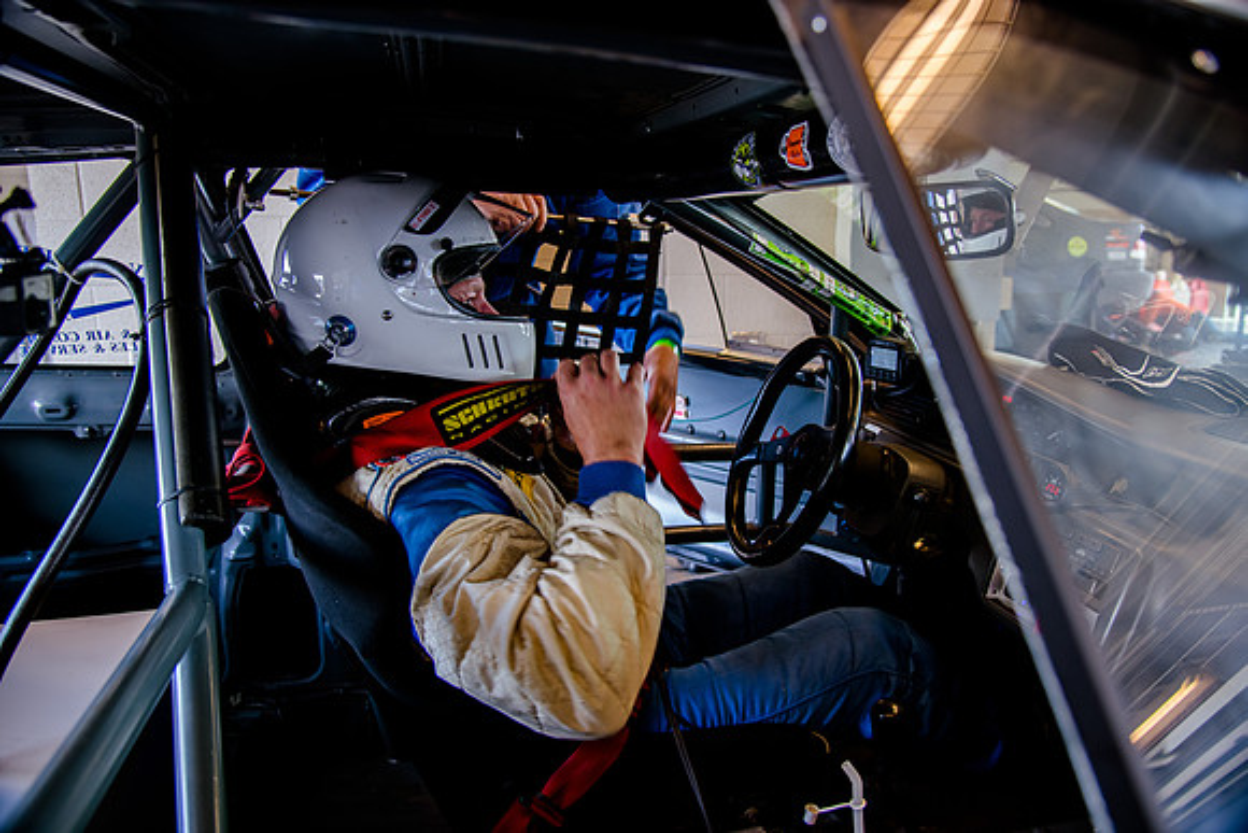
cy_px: 416
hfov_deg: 67.4
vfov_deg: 48.0
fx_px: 936
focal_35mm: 27
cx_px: 624
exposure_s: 1/100
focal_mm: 27
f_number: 4
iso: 640
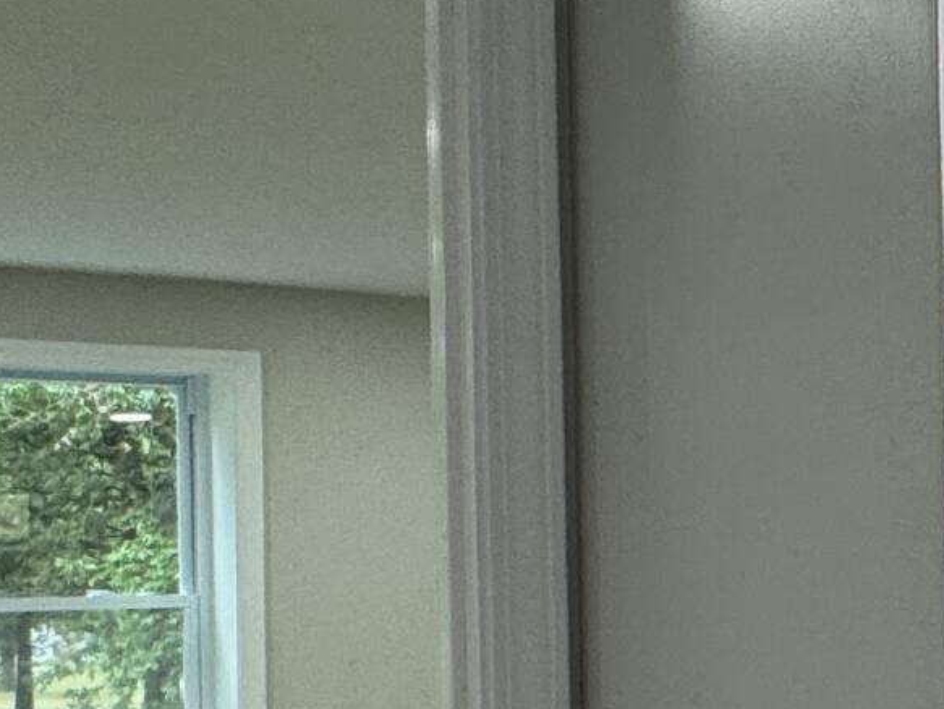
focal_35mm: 72
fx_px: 1965
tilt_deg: -1.0
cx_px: 1671
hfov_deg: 20.1
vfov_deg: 20.2
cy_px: 567
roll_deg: +0.3
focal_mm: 2.22
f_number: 2.2
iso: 125
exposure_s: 1/120
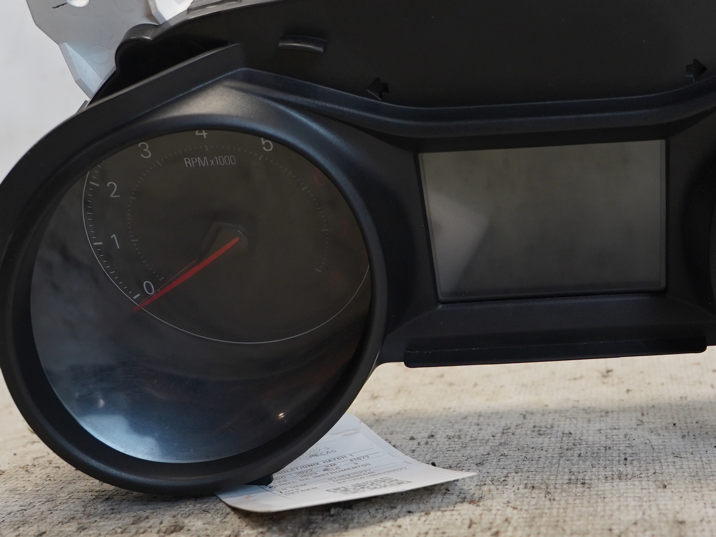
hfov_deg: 35.2
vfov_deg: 27.5
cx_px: 558
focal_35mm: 53
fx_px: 1096
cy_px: 283
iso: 500
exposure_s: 1/160
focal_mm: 20
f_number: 4
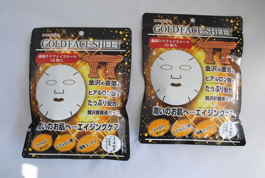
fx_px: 288
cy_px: 89
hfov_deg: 49.5
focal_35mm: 39
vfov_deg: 34.4
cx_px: 132
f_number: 5
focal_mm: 26
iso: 200
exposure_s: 1/100
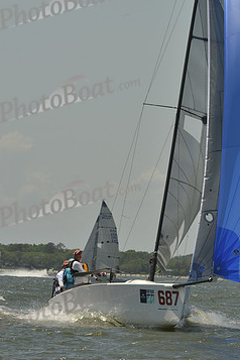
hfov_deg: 4.0
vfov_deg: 6.0
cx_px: 193
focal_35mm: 341
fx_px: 3410
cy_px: 135
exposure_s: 1/1250
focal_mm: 210
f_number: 10
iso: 280
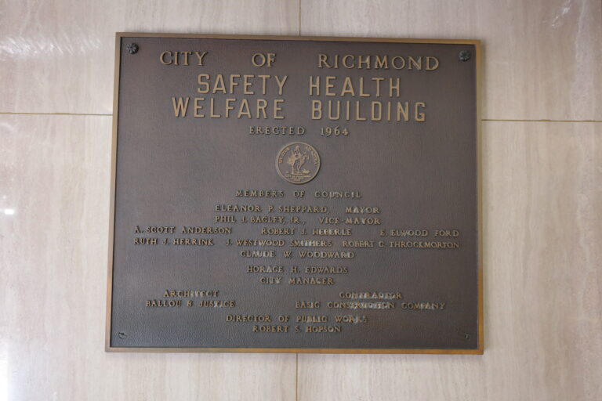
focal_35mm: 30
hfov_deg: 61.9
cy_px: 200
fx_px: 502
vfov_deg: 43.6
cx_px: 301
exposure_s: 1/40
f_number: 3.5
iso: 800
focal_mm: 20
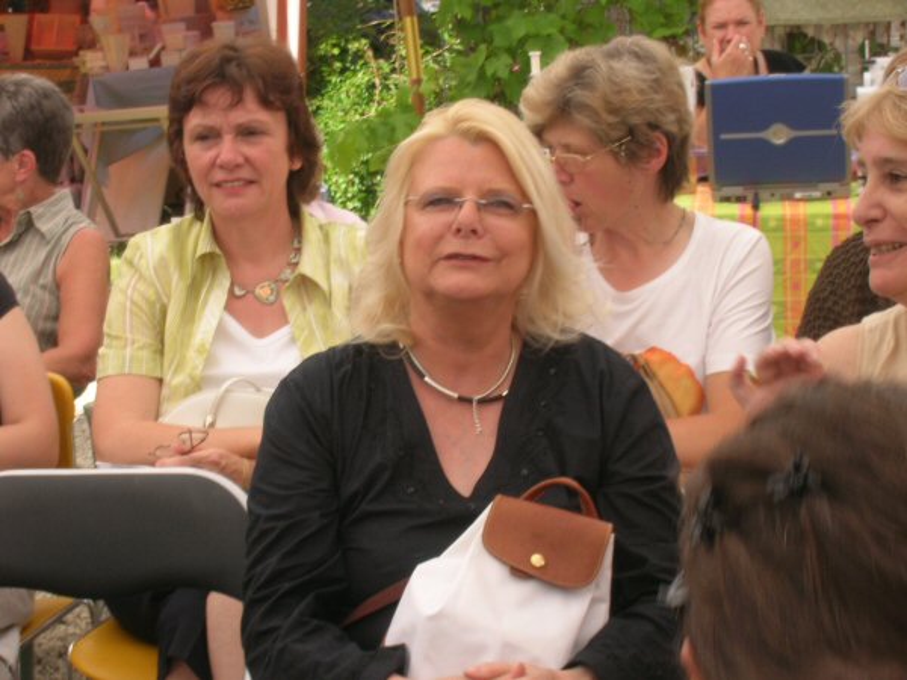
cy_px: 340
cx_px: 454
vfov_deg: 14.9
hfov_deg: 19.8
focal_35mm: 99
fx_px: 2594
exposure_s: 1/49.5
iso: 50
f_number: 8.1
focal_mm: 16.4
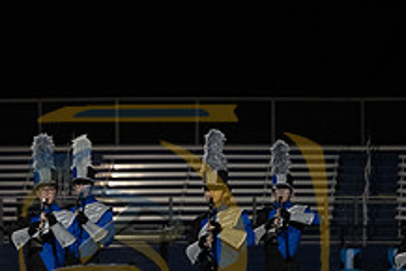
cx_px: 95
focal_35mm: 320
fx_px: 3611
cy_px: 298
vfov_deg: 4.3
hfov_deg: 6.4
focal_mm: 120
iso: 3200
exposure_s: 1/1250
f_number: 2.8
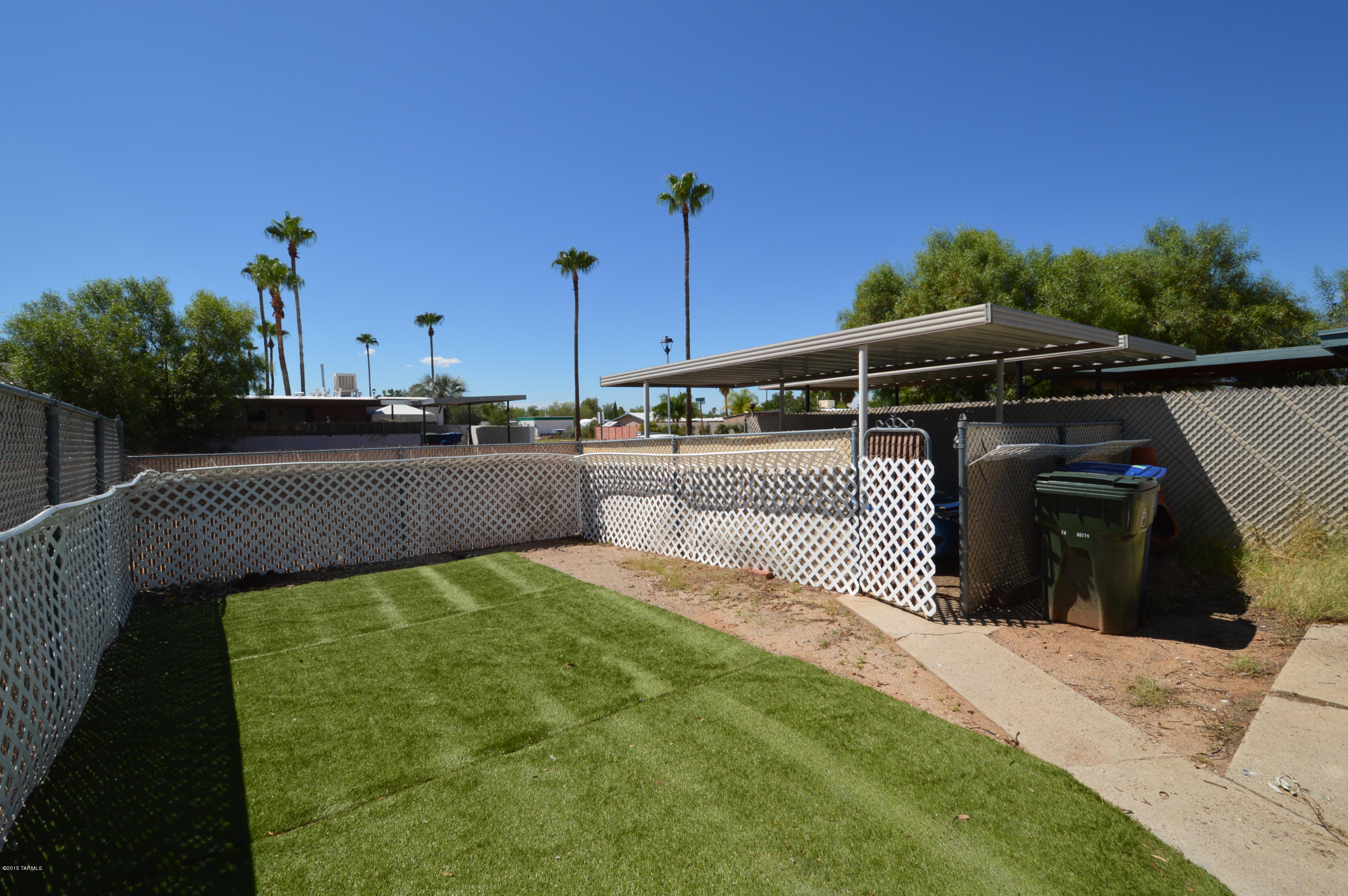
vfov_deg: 77.2
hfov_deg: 100.4
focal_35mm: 15
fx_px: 561
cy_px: 448
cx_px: 674
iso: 100
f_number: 10
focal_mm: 10
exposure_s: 1/200
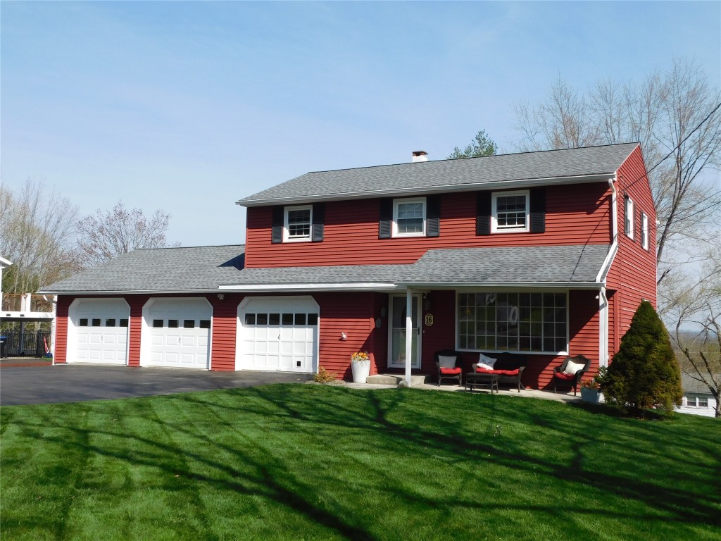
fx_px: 750
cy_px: 270
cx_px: 360
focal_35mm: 36
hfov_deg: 51.4
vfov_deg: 39.7
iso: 125
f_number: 3.5
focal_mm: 6.3
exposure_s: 1/1250
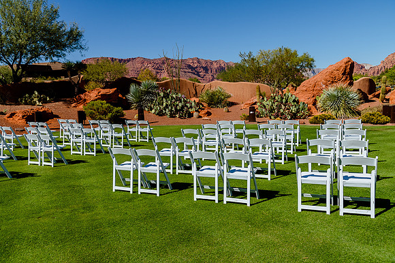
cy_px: 132
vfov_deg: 43.3
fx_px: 331
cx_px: 198
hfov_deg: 61.6
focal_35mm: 30
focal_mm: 30
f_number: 6.3
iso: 400
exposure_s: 1/2500
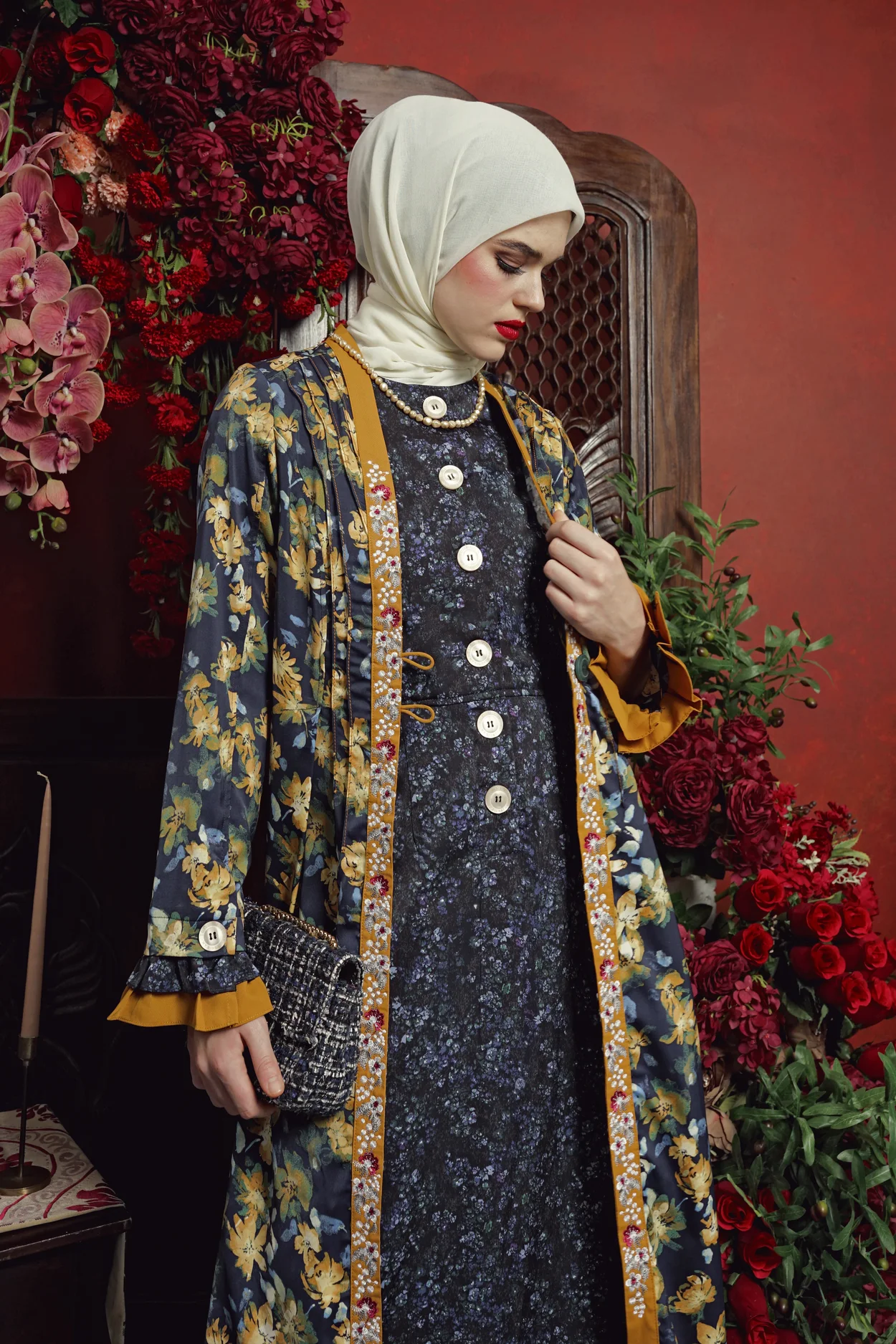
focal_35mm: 50
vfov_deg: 39.6
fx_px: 1867
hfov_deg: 27.0
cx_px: 448
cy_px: 672
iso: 400
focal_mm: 50
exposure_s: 1/80
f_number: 9
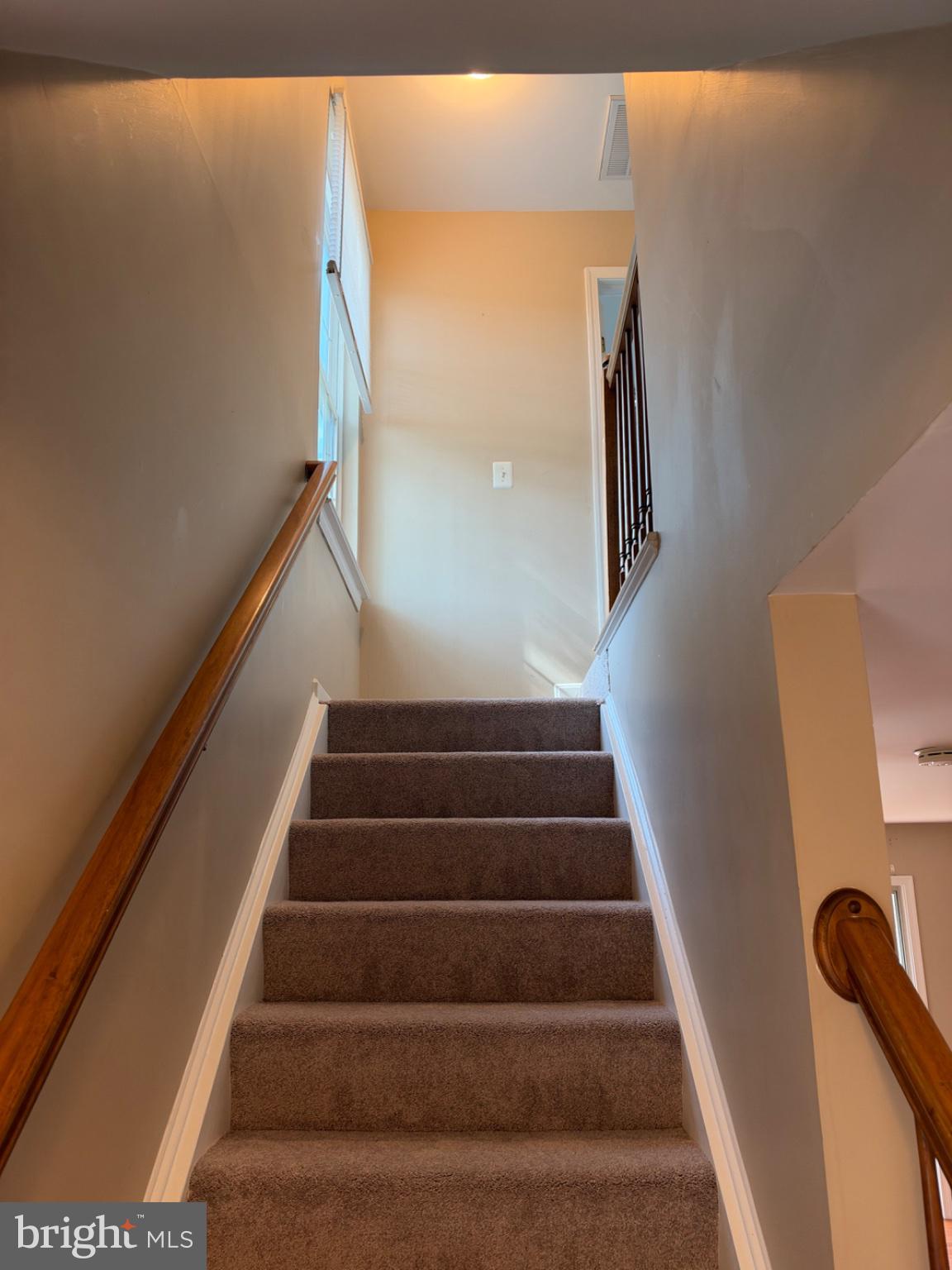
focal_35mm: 24
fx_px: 880
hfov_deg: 56.8
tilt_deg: +15.1
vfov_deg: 71.6
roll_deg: +0.1
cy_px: 635
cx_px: 476
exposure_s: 1/120
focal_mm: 6.93
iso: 160
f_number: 1.8
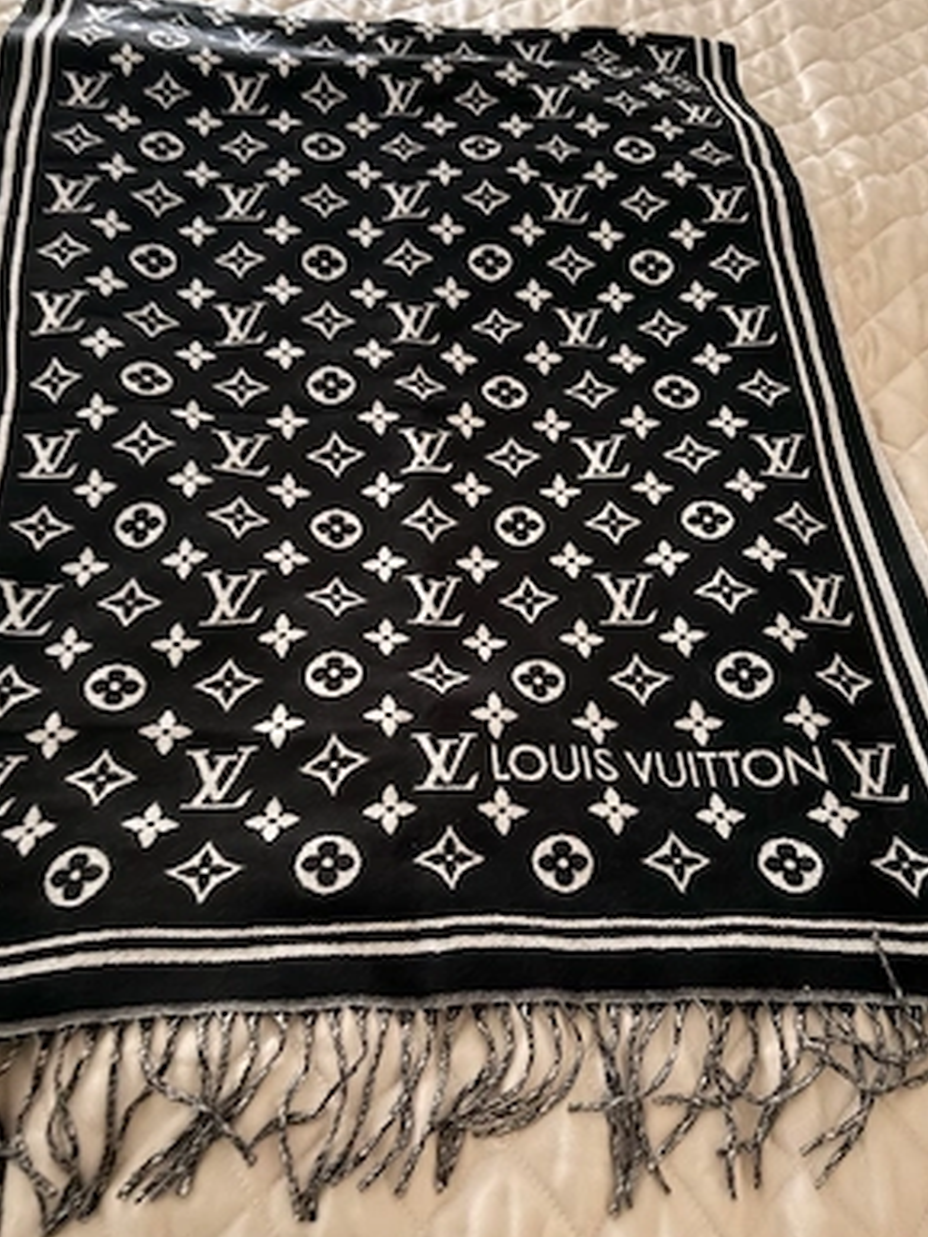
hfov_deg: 51.4
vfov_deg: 65.3
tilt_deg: -55.9
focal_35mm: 27
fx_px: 965
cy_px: 614
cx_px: 453
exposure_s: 1/9
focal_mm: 5.96
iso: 640
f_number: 1.6
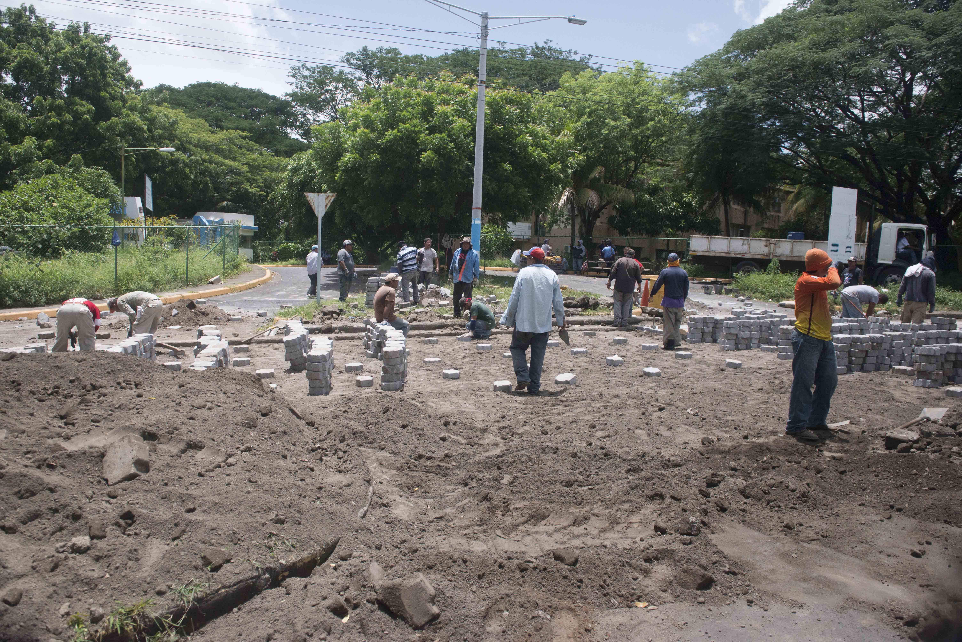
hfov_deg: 73.7
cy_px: 321
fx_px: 642
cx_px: 481
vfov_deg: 53.2
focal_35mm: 24
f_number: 5.6
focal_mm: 24
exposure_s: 1/2500
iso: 1000
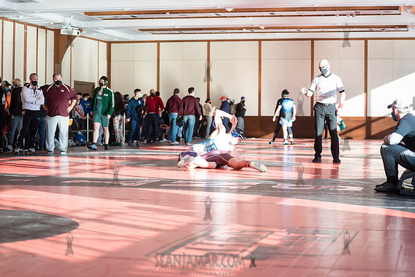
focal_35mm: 86
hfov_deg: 23.6
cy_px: 138
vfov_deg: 15.9
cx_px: 208
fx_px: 992
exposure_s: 1/400
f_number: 4
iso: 400
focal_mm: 86
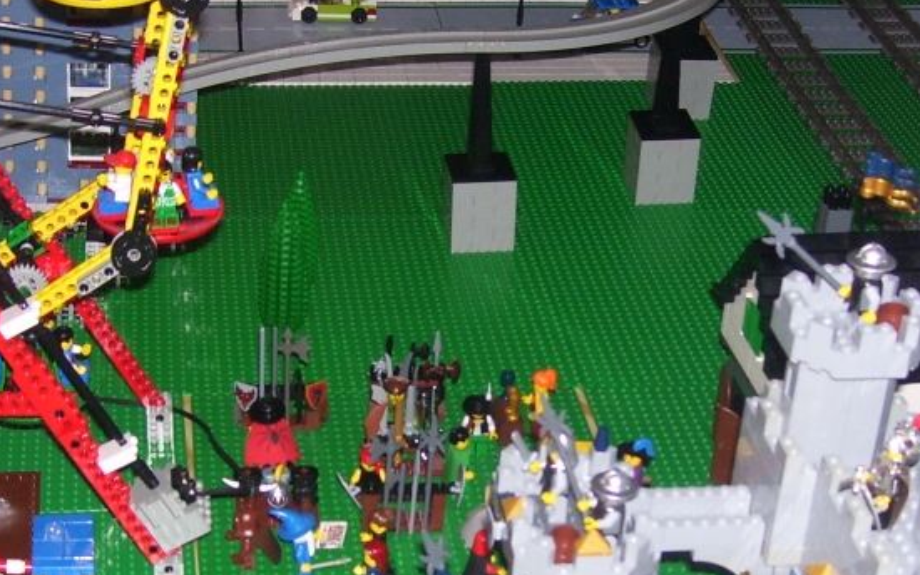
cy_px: 423
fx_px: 1831
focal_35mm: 73
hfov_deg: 28.2
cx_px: 438
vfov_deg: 17.8
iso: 125
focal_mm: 6
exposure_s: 1/60
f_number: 2.7
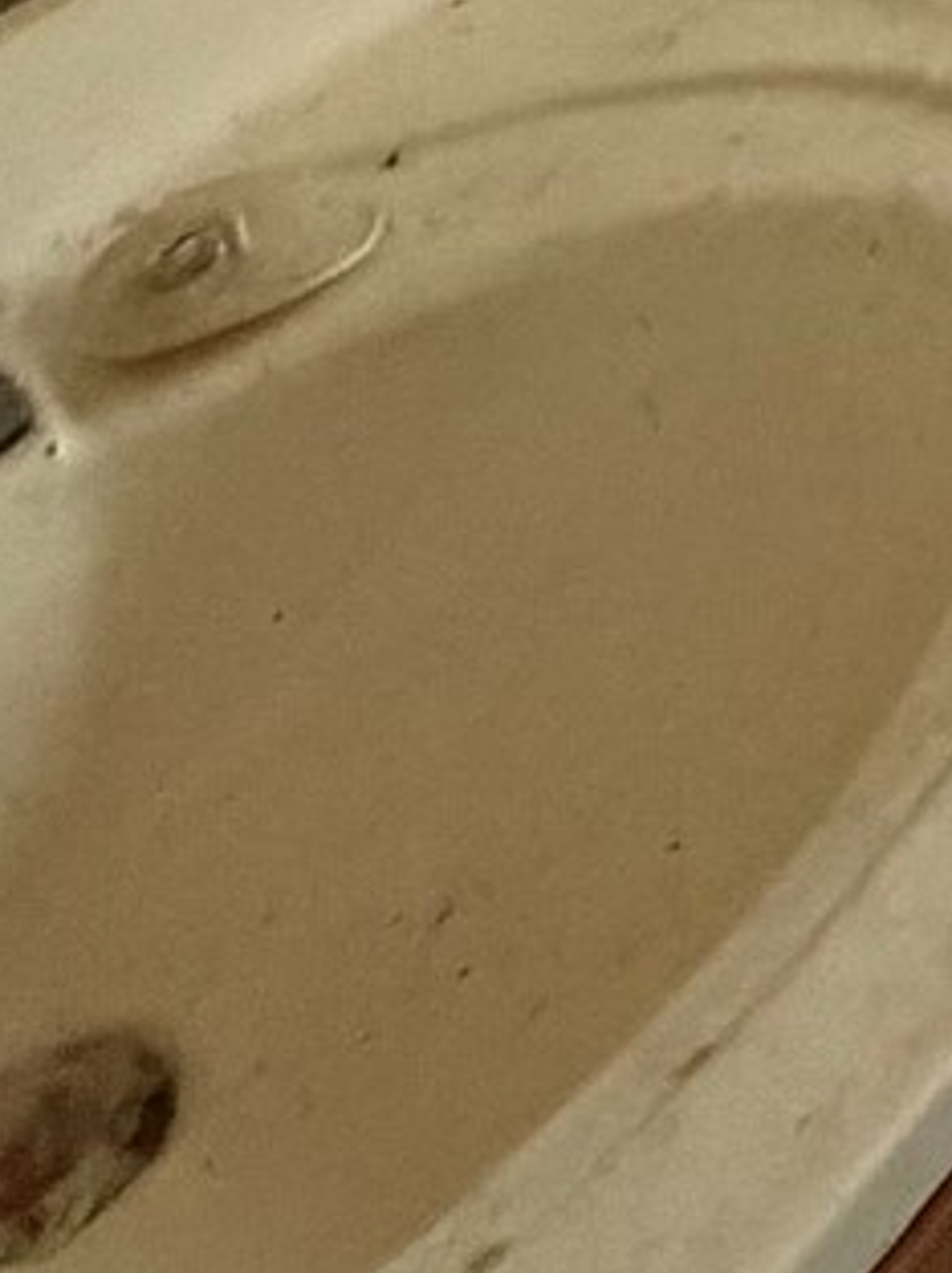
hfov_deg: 12.6
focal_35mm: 86
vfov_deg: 17.6
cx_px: 2388
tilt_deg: -13.1
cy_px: -1127
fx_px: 3160
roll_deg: +3.1
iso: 800
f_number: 2.2
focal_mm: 2.22
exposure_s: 1/60
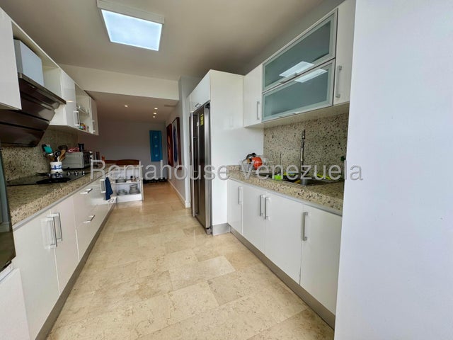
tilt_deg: -6.7
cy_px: 170
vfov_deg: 85.7
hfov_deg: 102.1
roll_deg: +0.7
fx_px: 183
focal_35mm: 14
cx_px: 226
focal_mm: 2.22
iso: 40
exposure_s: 1/151
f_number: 2.2
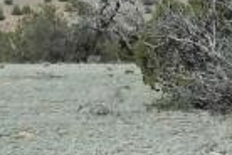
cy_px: -22
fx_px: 1121
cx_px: 387
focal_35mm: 174
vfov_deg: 7.8
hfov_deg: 11.2
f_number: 8
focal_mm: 6.5
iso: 80
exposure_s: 1/250
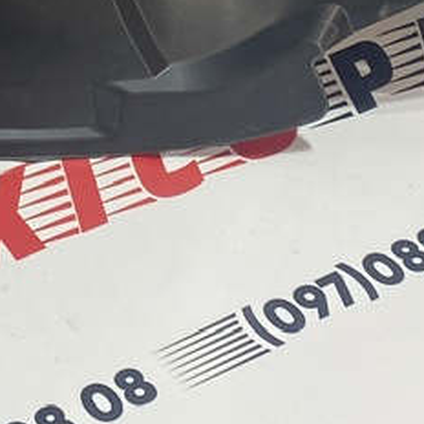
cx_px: -164
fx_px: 1760
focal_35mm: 127
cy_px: -419
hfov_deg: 13.1
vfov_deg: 12.2
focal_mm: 4.25
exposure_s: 1/122
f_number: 1.8
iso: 64
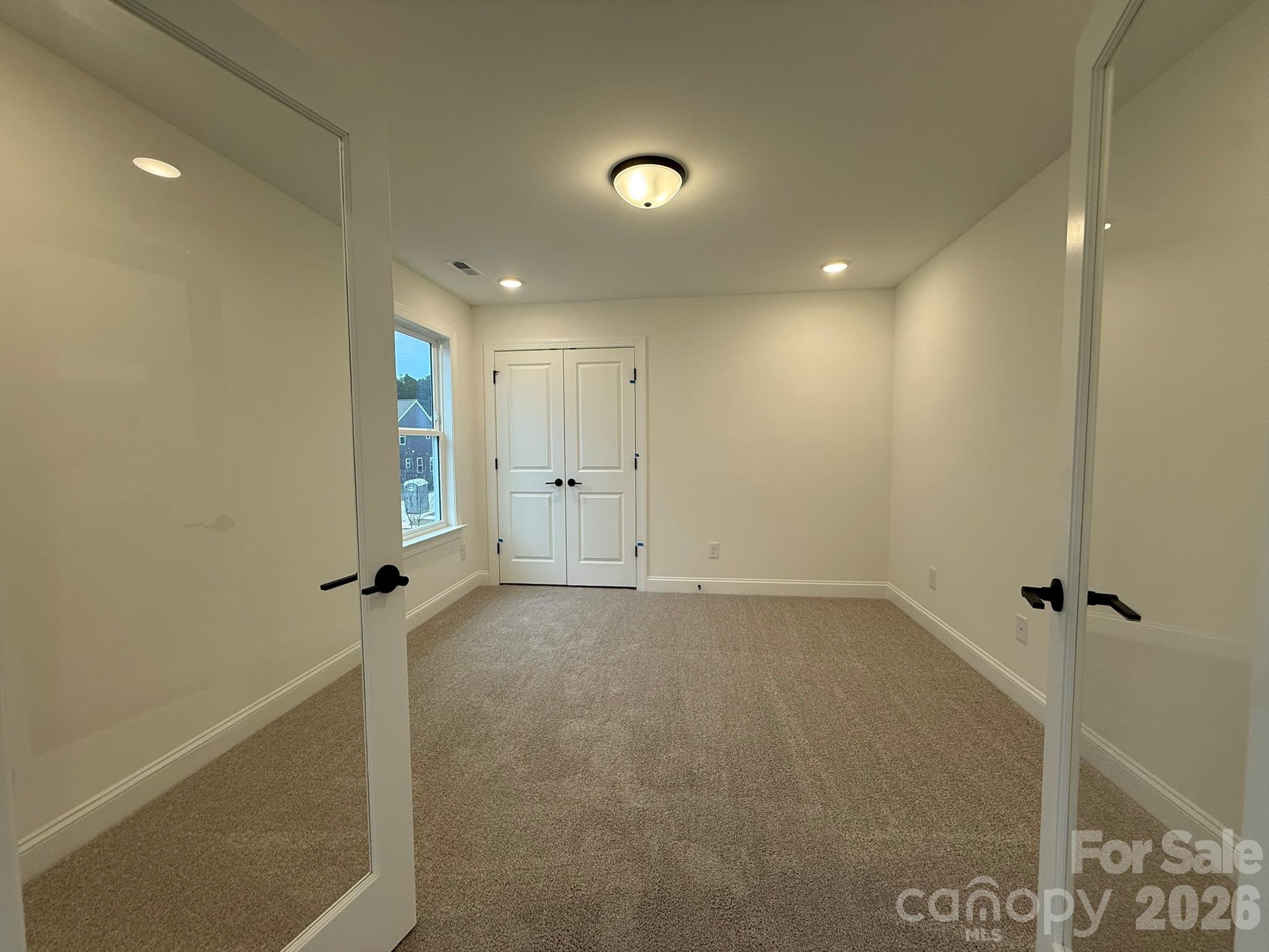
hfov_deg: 102.1
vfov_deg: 85.7
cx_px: 634
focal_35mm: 14
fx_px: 513
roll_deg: -0.3
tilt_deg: -4.4
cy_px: 476
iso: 80
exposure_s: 1/120
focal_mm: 2.22
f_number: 2.2
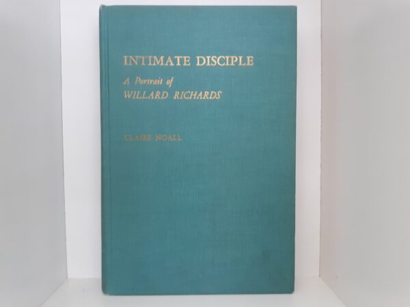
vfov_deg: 49.7
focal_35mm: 28
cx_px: 205
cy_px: 154
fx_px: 332
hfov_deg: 63.4
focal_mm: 3.7
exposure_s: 1/24
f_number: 1.7
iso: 200
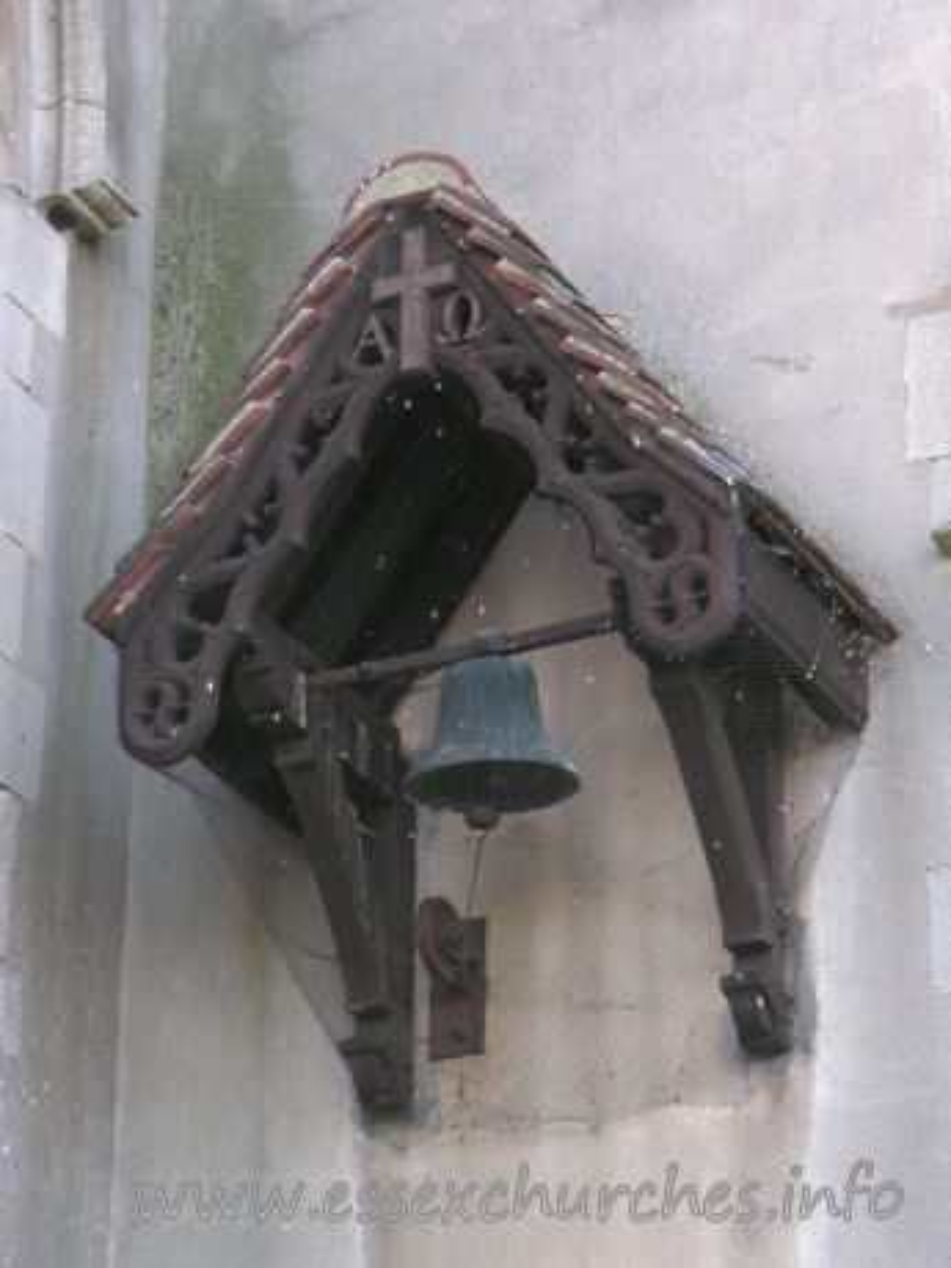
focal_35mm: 127
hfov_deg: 11.7
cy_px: 634
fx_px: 4652
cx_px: 476
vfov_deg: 15.5
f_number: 3.8
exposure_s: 1/60.1
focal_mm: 32.4
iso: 127
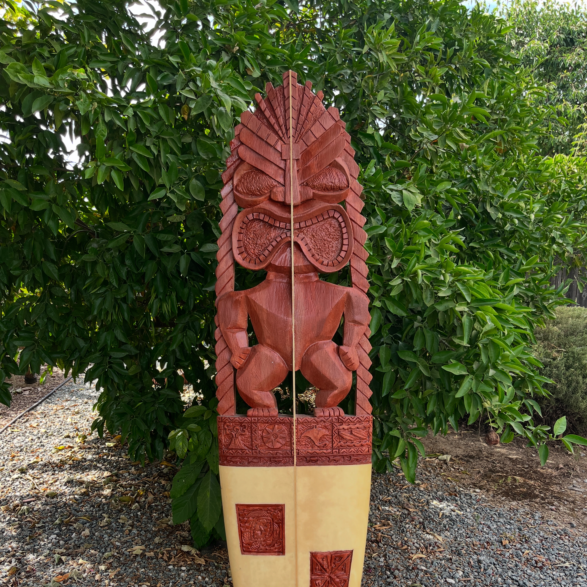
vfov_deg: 51.9
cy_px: 370
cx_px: 293
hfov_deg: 52.5
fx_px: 595
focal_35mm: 31
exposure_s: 1/445
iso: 50
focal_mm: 5.1
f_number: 1.6
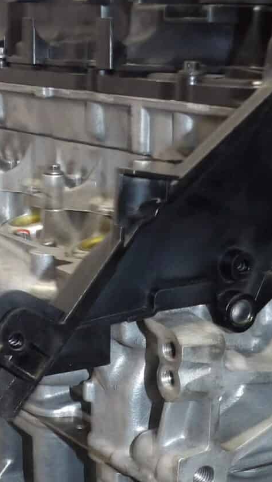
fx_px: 1025
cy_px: 408
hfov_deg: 15.1
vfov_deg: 25.9
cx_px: 128
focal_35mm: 80
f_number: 3.2
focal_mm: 4.3
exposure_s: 1/33
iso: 200
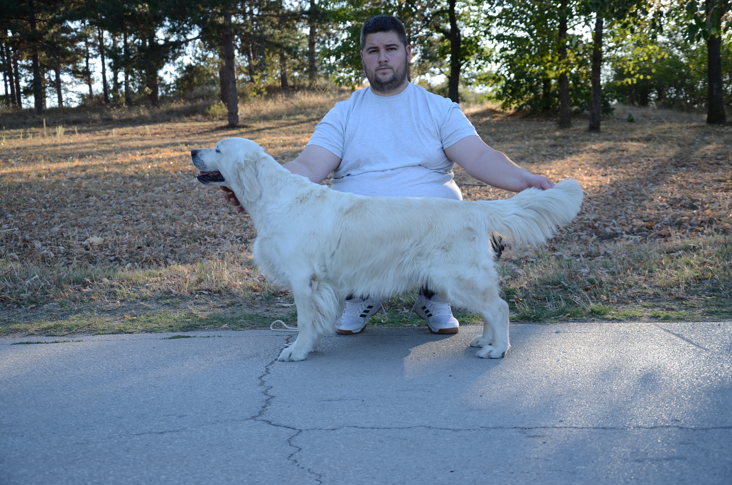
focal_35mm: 51
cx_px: 366
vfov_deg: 26.4
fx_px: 1035
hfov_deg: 39.0
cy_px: 242
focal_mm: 34
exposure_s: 1/160
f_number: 4.5
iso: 100
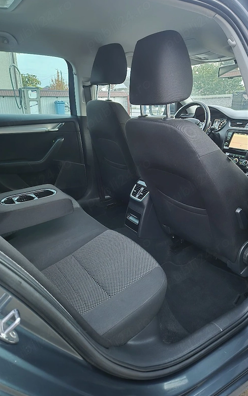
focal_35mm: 25
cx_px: 138
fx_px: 270
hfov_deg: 49.2
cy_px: 195
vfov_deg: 72.5
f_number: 1.8
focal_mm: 5.4
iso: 2500
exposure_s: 1/25.1
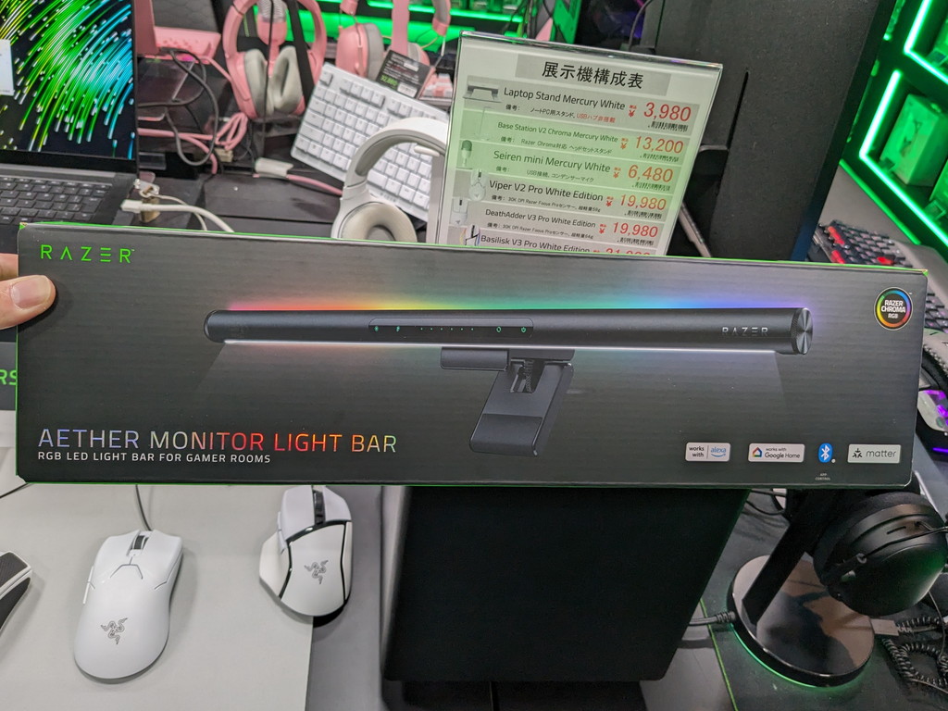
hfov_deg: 65.3
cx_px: 474
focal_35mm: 27
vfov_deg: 51.4
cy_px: 356
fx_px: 739
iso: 122
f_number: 1.73
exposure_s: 1/99.9
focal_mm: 4.38
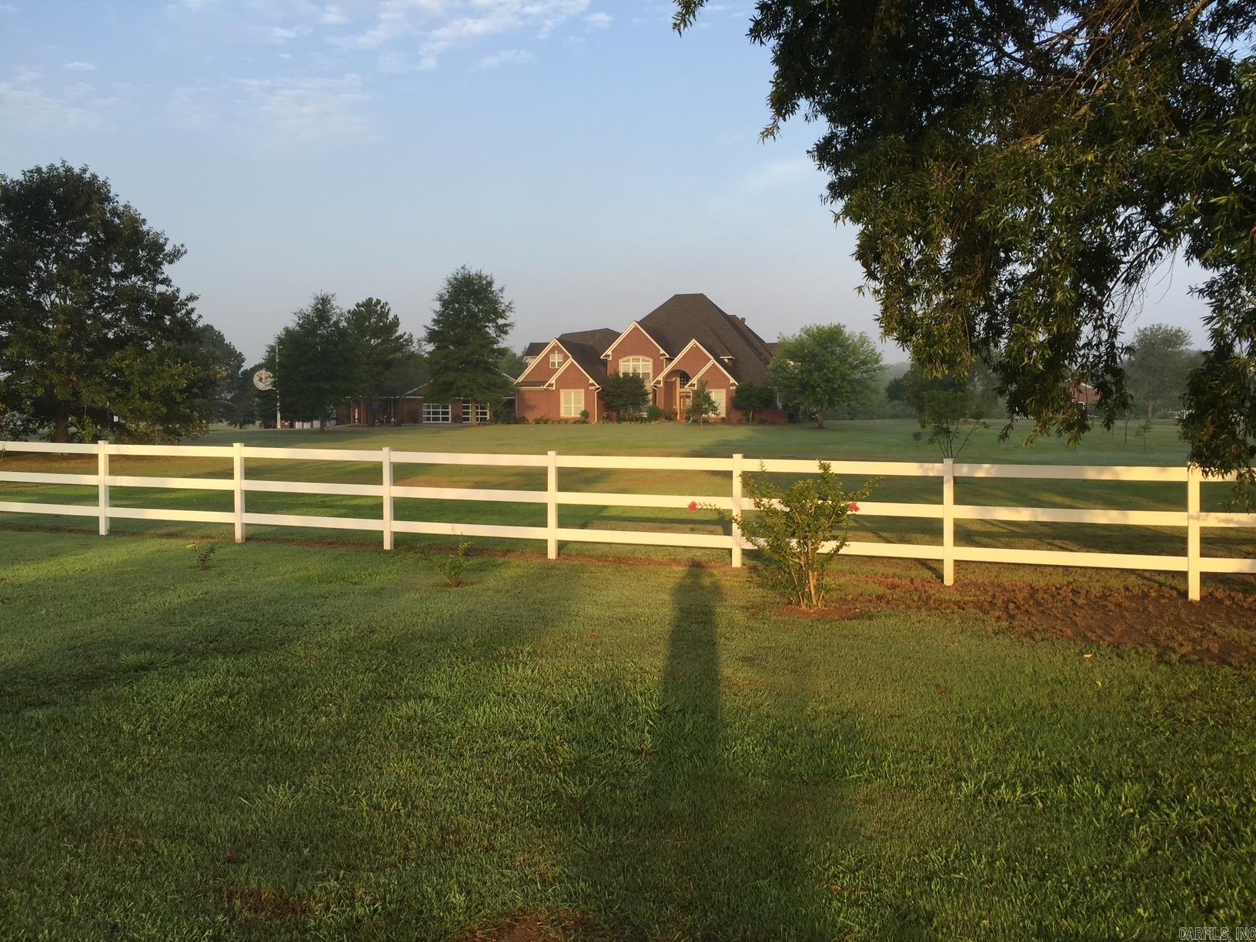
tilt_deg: -0.9
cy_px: 471
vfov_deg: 48.2
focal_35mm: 29
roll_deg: -0.5
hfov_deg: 61.7
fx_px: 1052
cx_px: 628
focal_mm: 4.15
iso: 32
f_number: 2.2
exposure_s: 1/775
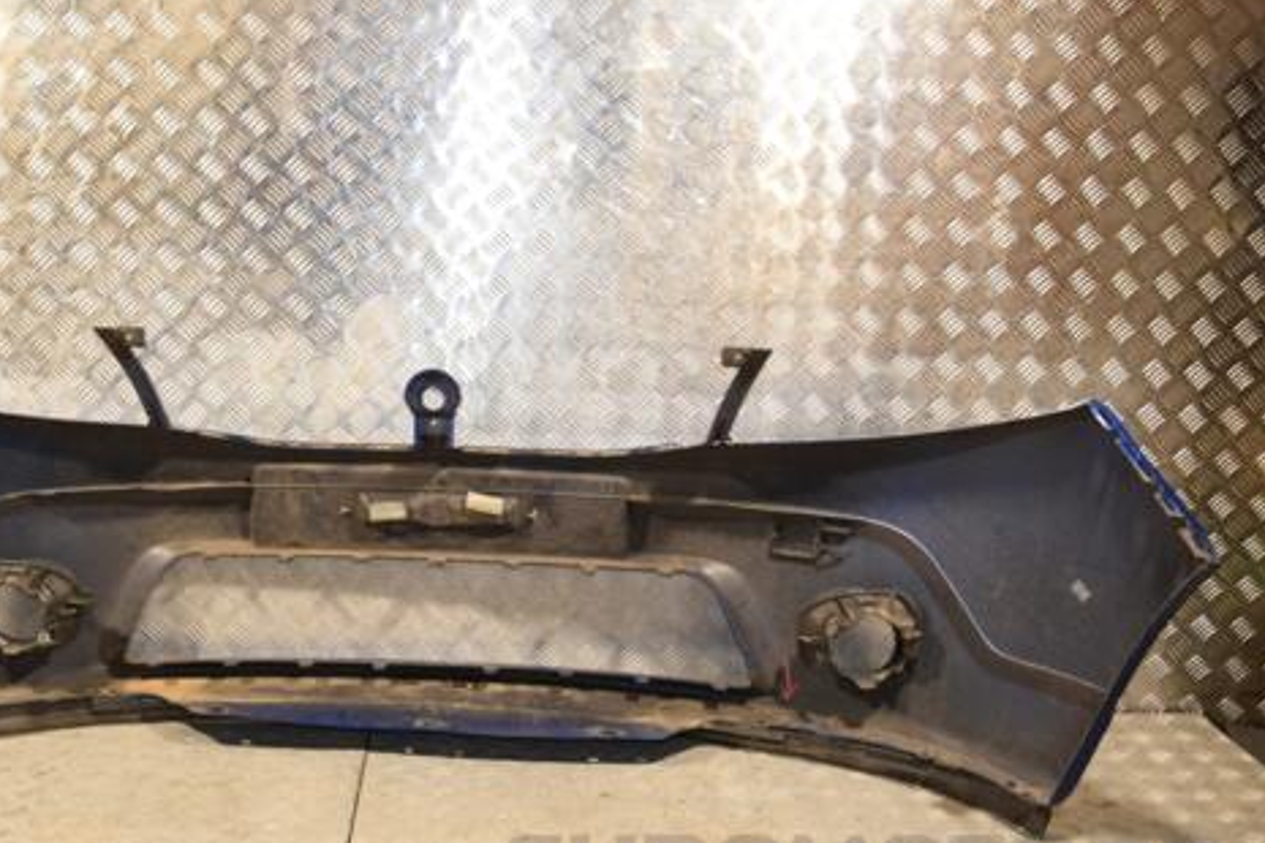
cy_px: 514
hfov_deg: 47.2
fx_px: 1428
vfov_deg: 32.8
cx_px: 457
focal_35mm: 41
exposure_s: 1/200
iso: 800
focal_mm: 21
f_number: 6.3
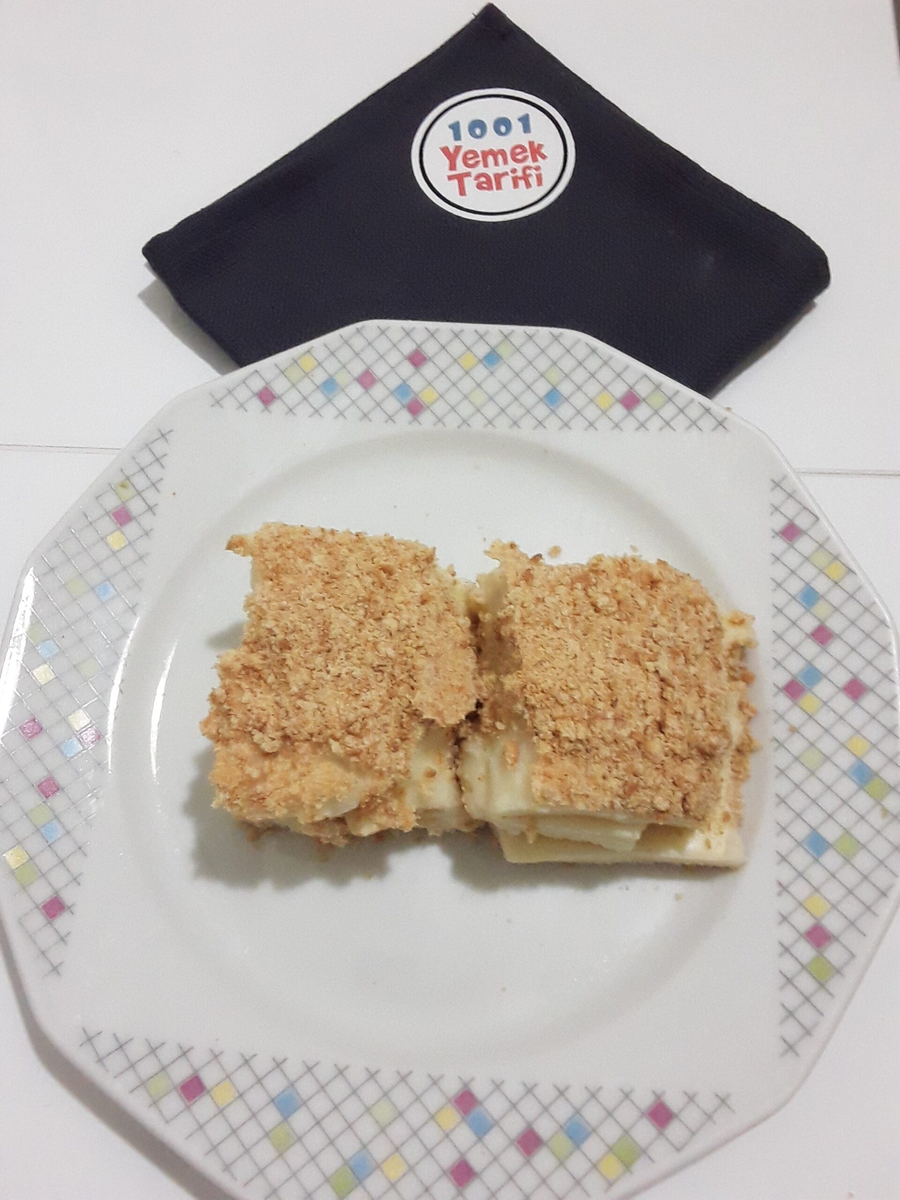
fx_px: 1040
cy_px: 600
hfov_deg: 46.8
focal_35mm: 30
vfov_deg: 60.0
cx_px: 450
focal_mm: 2.2
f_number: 1.9
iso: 320
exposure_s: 1/50
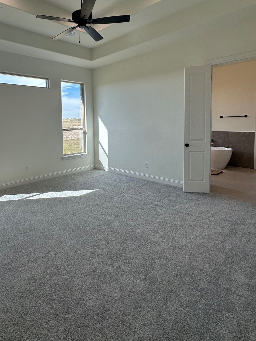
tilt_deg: -4.1
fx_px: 207
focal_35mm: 21
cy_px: 137
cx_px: 78
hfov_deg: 61.4
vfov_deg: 78.1
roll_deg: +1.0
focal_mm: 2.22
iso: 40
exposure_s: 1/264
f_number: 2.2
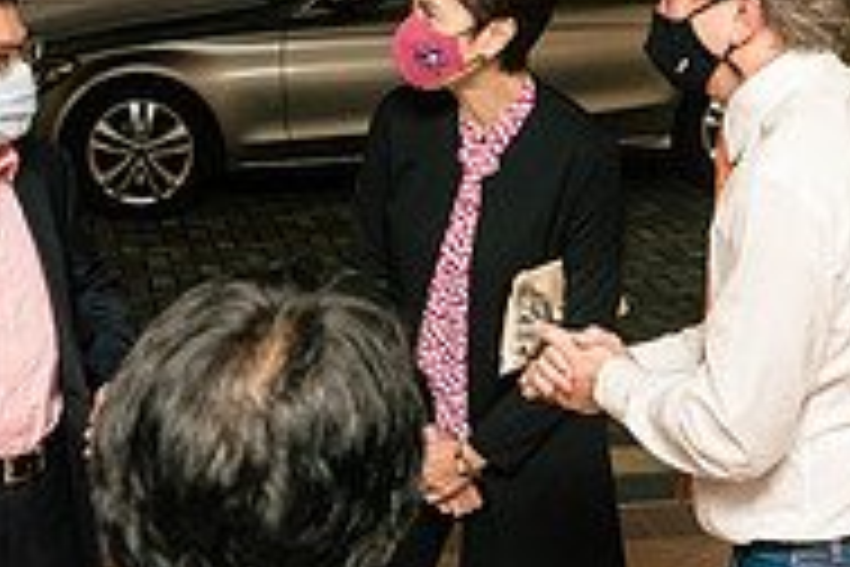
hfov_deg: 20.6
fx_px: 2337
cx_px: 418
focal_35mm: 99
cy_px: 145
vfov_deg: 13.8
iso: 1600
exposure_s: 1/125
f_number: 2.8
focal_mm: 15
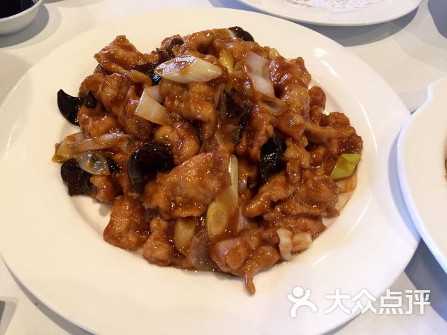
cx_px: 224
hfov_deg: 61.7
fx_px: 374
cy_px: 168
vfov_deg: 48.2
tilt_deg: -52.8
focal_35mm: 29
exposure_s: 1/33
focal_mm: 4.15
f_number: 2.2
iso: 160
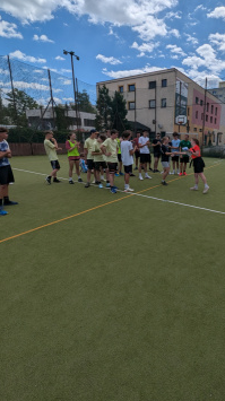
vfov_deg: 99.1
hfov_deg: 63.3
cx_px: 167
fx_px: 170
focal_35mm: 16
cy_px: 182
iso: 47
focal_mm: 1.95
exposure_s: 1/3891
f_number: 2.2
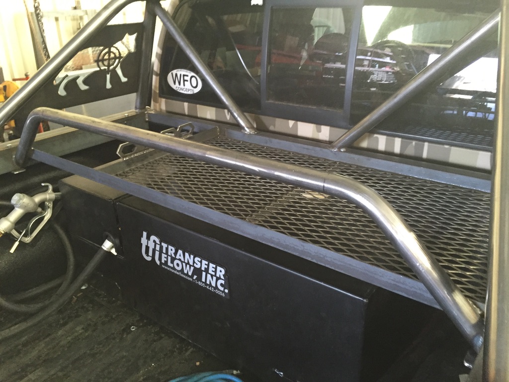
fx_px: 426
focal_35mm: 29
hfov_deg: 61.7
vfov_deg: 48.2
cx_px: 254
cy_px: 191
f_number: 2.2
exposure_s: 1/30
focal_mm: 4.15
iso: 250
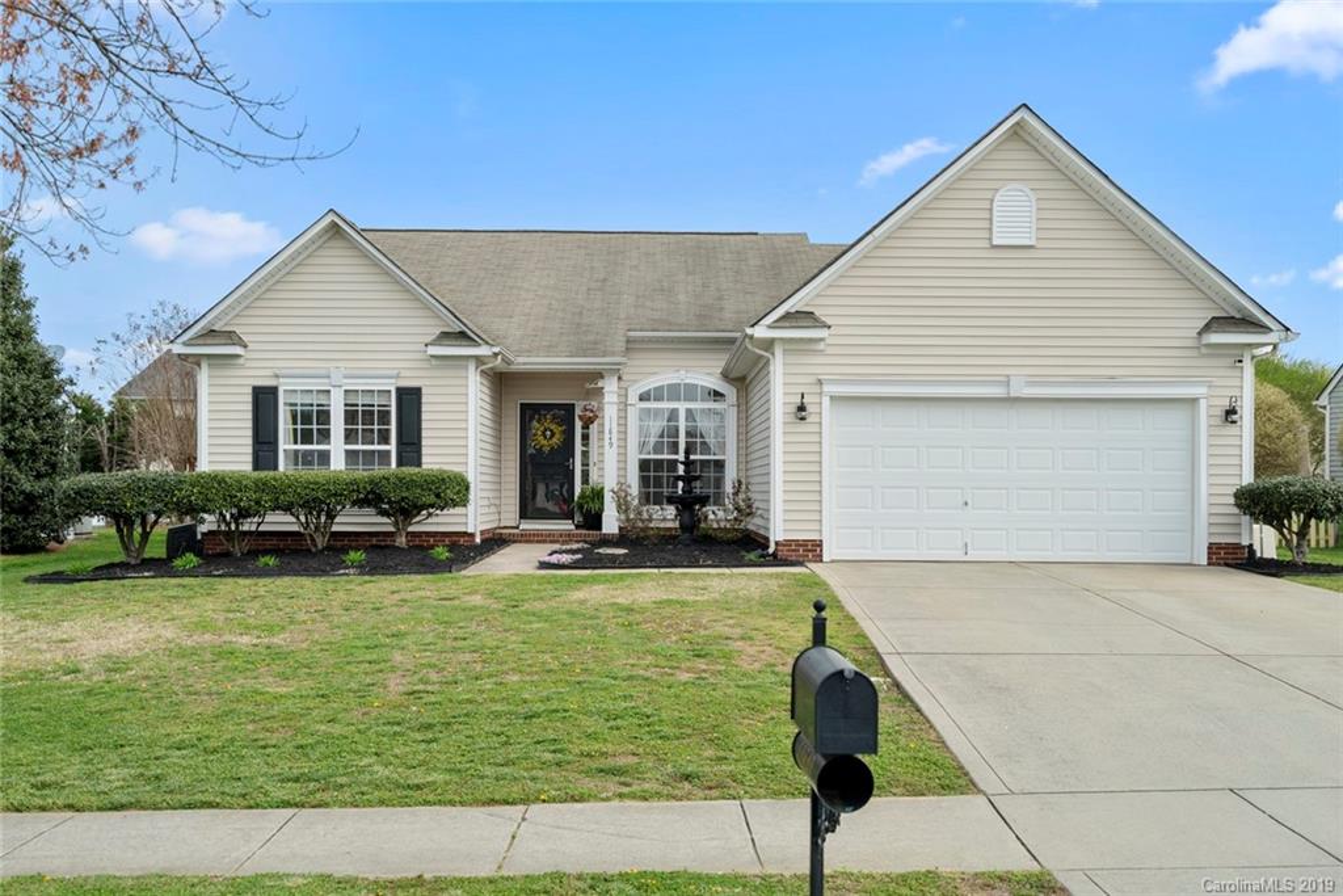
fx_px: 1306
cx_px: 672
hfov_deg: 54.4
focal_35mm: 35
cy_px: 448
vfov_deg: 37.9
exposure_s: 1/125
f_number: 8
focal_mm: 35
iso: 200
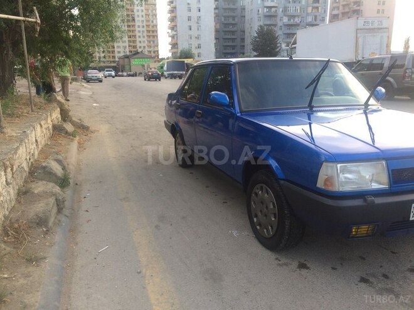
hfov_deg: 61.7
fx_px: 347
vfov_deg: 48.2
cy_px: 155
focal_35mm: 29
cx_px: 207
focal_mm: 4.15
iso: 50
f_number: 2.2
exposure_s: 1/100
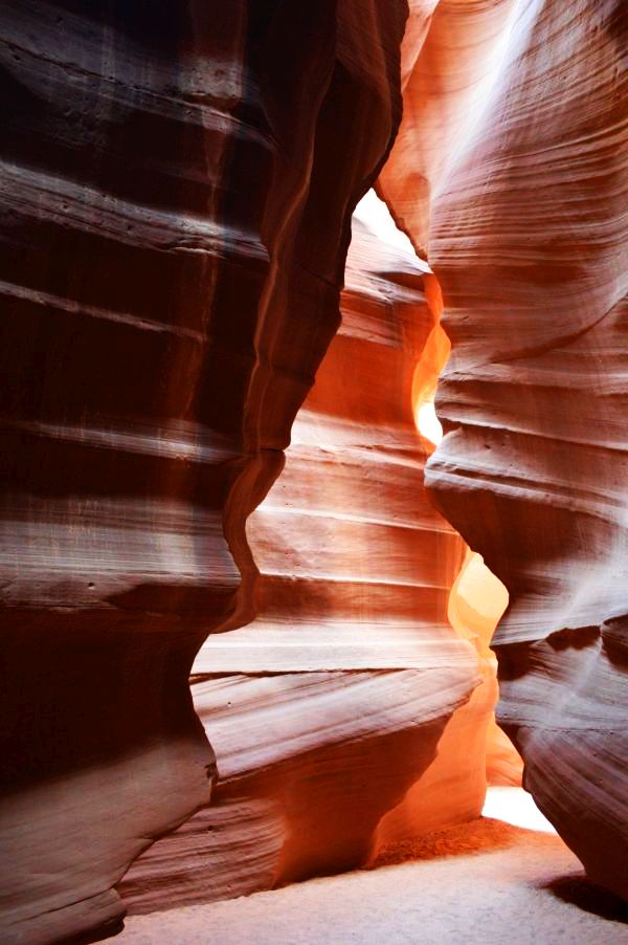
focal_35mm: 27
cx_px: 314
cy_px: 472
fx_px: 708
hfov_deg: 47.9
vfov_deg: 67.4
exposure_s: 1/15
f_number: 3.5
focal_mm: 18
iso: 2800
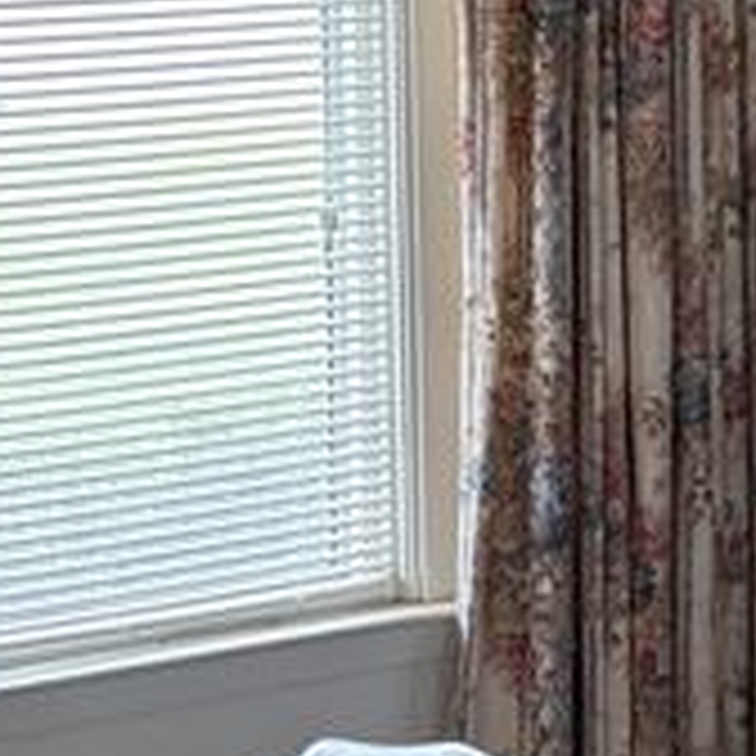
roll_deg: +0.4
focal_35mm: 140
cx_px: 1089
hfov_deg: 12.0
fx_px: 3459
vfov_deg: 12.3
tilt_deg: -4.7
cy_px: -9
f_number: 1.6
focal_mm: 5.96
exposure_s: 1/132
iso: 125
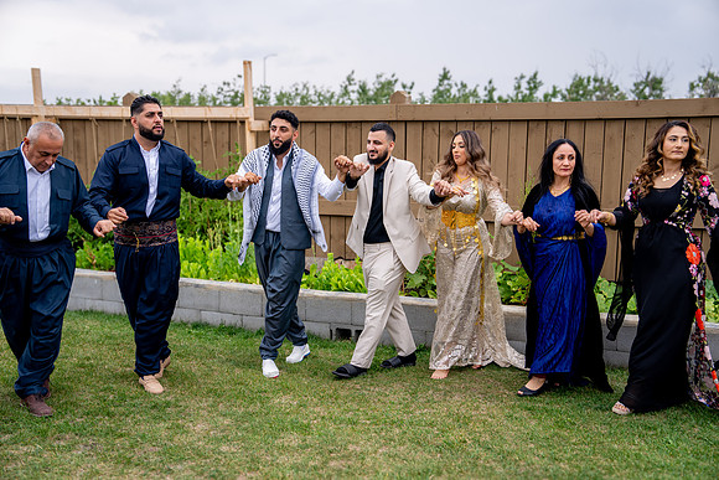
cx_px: 360
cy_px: 240
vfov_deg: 31.9
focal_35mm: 42
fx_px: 839
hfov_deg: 46.4
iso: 100
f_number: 2.8
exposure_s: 1/500
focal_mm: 42
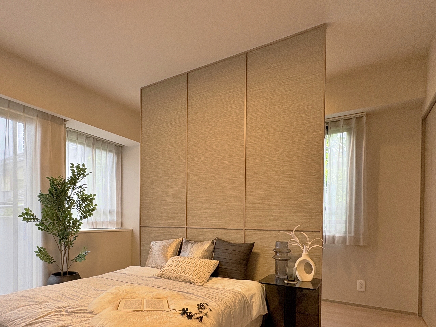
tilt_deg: -0.8
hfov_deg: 75.7
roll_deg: -0.1
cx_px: 178
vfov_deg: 59.3
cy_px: 224
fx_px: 277
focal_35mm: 22
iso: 125
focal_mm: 2.22
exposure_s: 1/99
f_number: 2.2
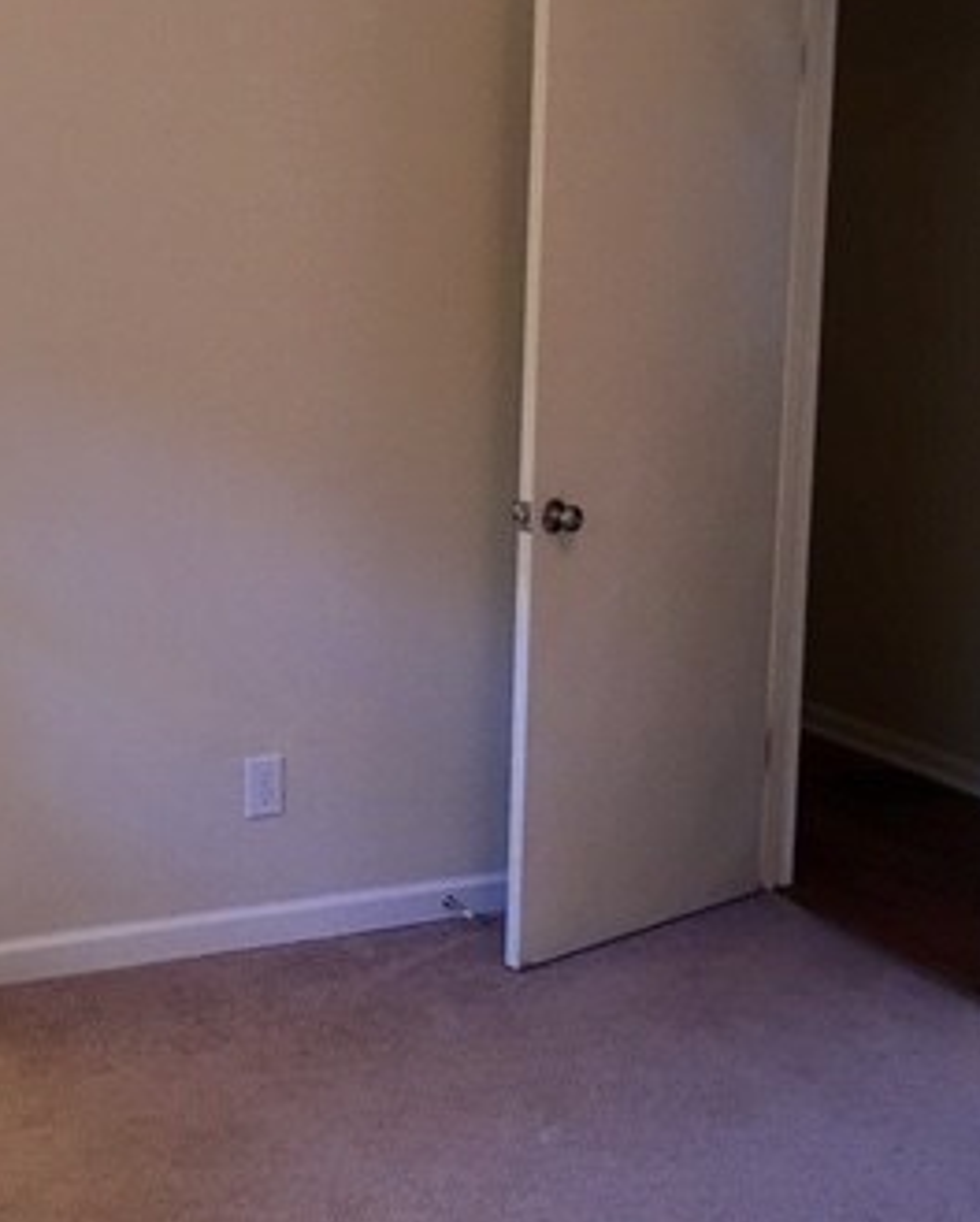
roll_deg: -0.5
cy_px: 490
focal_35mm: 55
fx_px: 1990
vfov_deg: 34.0
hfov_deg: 27.2
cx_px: 230
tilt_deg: -7.4
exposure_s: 1/15
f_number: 2.2
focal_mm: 4.15
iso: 50
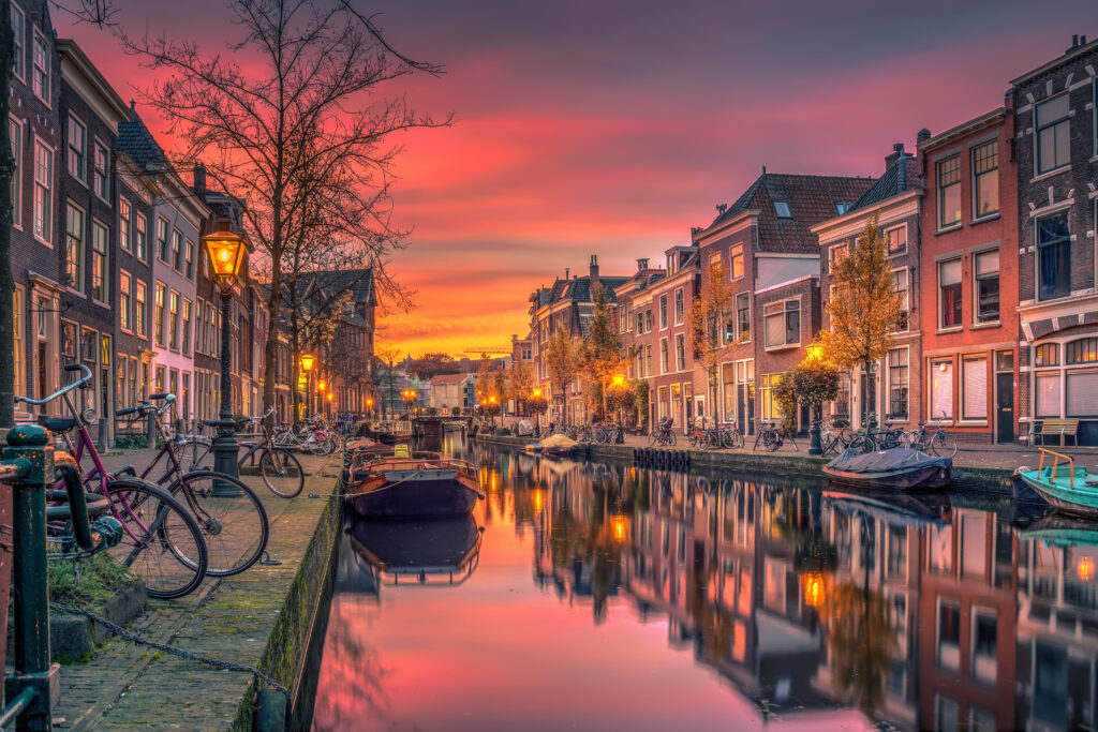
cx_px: 549
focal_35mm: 28
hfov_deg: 65.5
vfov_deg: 46.4
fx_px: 854
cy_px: 366
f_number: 8
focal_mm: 28
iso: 100
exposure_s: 10
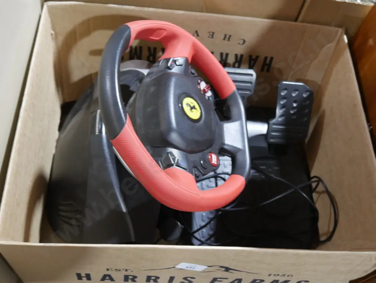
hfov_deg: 46.8
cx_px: 188
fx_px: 435
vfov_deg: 36.0
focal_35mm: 40
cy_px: 142
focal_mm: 20
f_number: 4.5
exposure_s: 1/60
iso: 1600
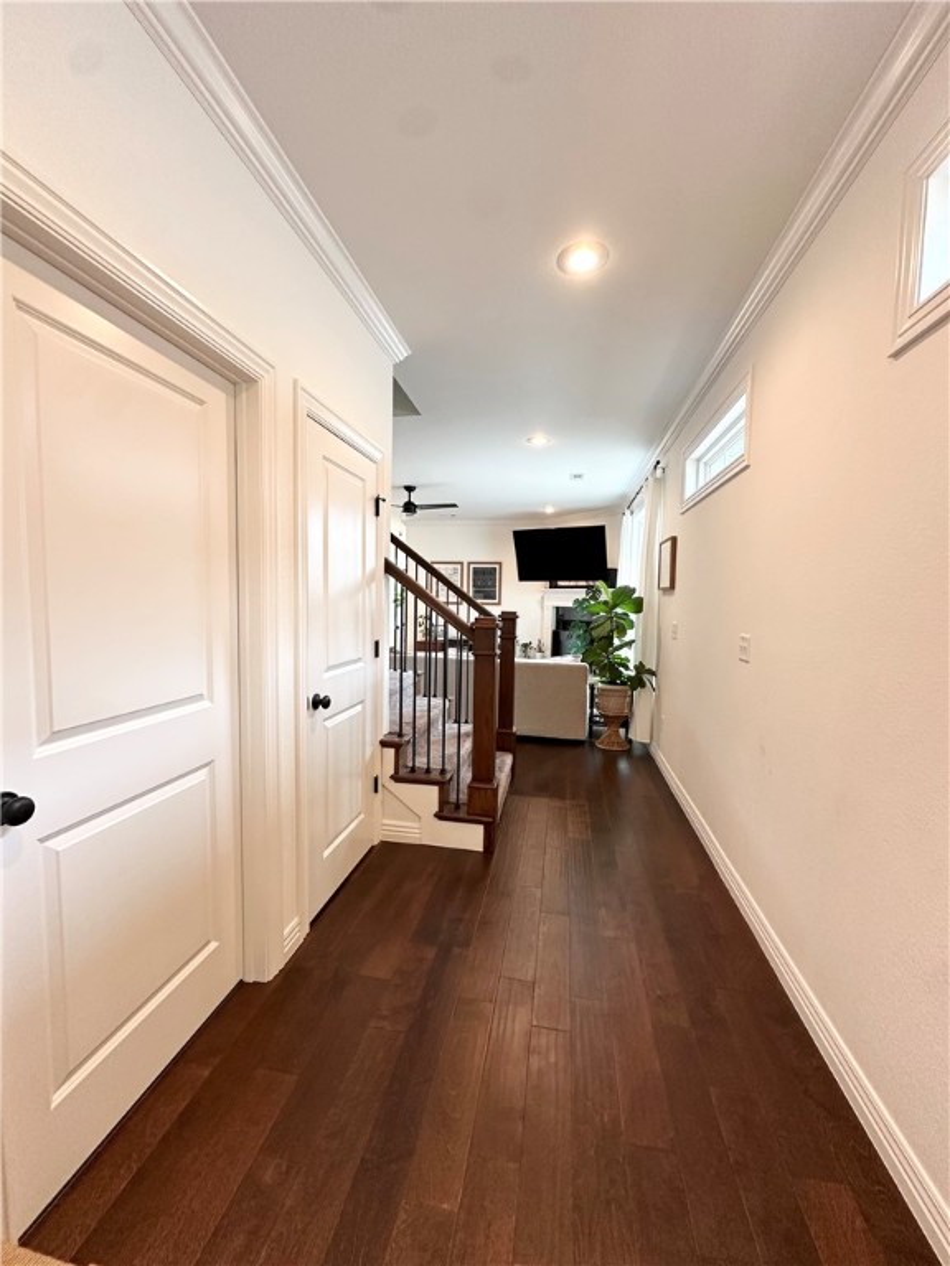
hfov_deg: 85.7
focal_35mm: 14
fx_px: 512
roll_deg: -1.6
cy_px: 633
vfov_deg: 102.1
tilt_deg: -2.8
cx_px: 475
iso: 200
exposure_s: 1/60
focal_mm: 2.22
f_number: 2.2
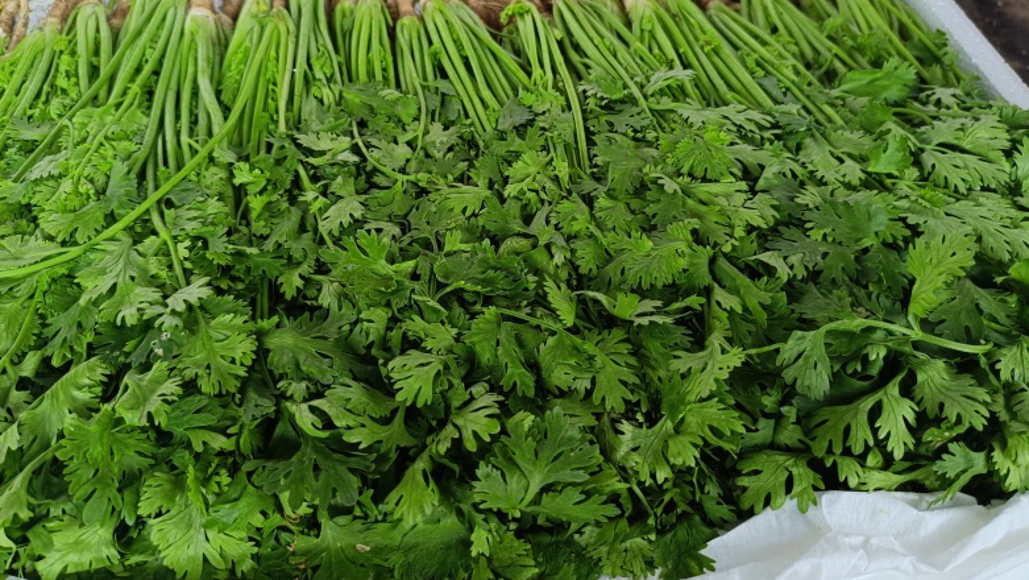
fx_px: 792
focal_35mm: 29
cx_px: 513
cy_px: 250
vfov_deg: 40.1
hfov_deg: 66.0
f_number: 1.59
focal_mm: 4.94
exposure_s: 1/156
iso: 52
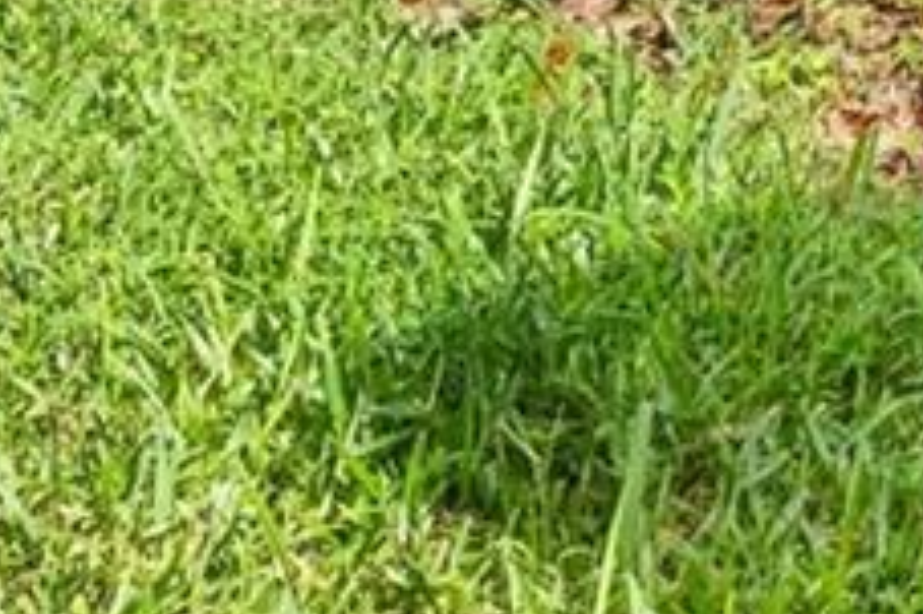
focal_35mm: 113
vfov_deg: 9.7
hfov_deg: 16.9
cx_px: 1244
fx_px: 2895
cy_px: -1163
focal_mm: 16
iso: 200
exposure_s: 1/10
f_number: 16
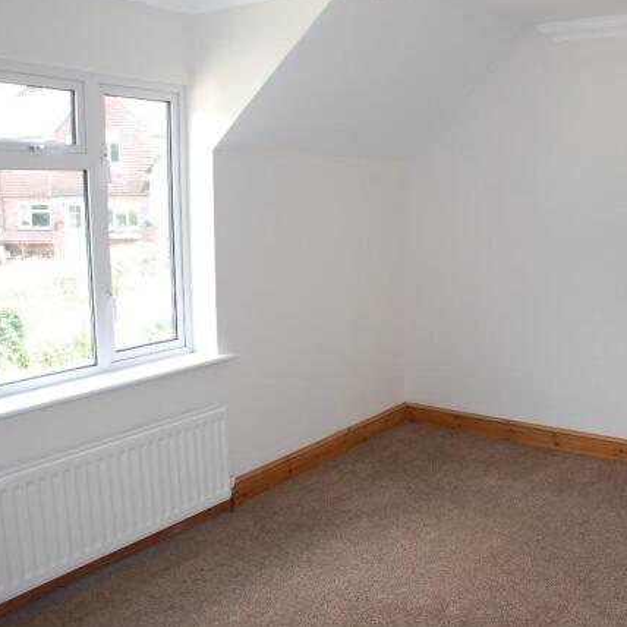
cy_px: 311
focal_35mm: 35
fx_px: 717
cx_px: 378
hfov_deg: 46.9
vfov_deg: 47.2
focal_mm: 18
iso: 200
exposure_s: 1/60
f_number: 3.5
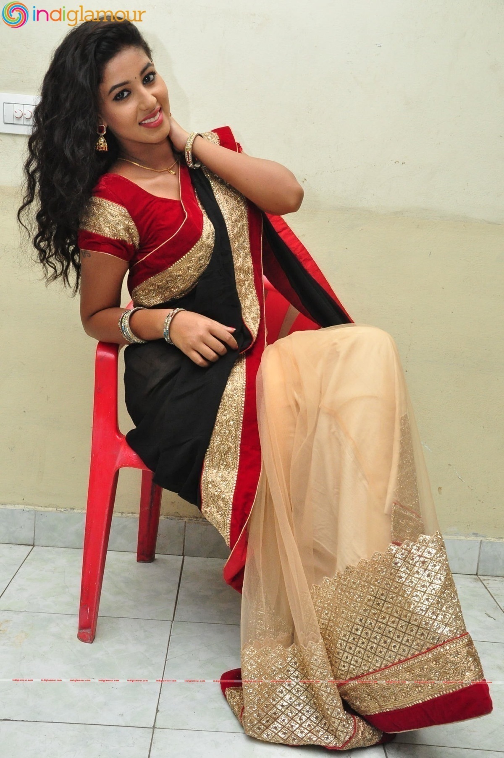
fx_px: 821
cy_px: 379
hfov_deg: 34.1
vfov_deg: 49.6
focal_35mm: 39
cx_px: 252
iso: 1600
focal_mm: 26
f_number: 7.1
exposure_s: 1/125
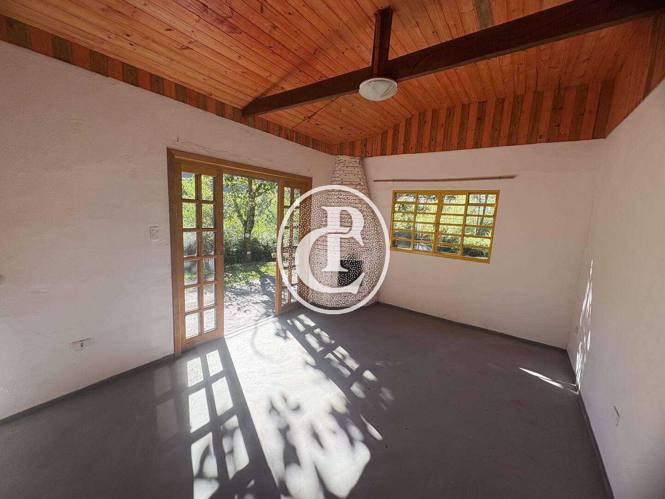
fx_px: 269
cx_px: 332
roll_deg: -3.2
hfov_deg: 102.1
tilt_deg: -8.2
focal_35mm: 14
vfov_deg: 85.7
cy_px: 250
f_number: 2.2
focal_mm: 2.22
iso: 64
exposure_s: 1/208
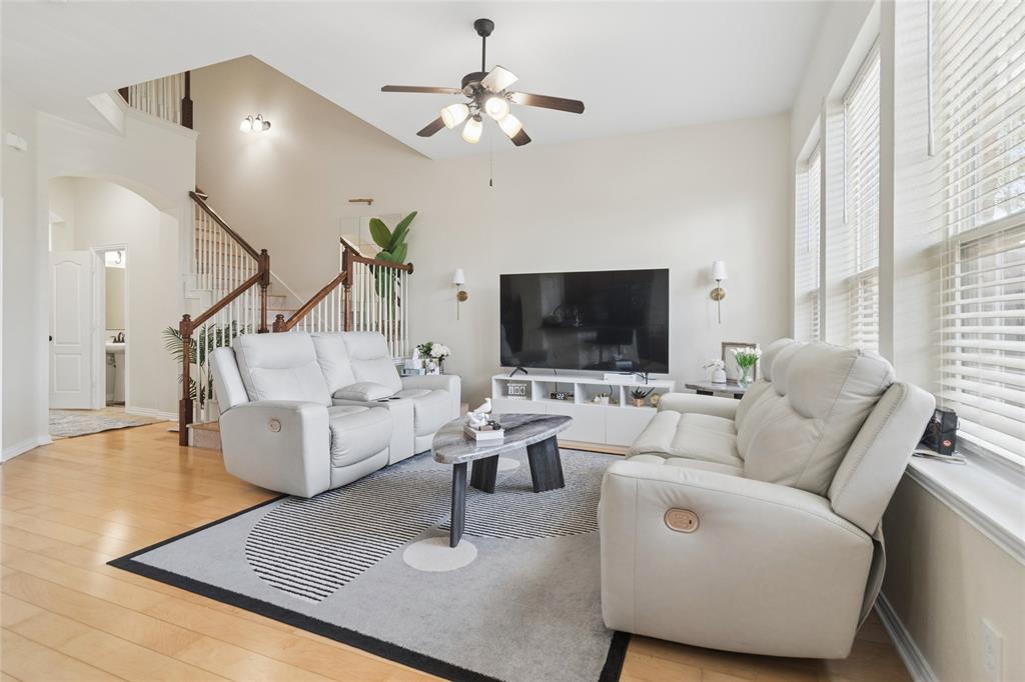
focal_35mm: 16
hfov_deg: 95.0
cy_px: 341
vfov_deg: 72.0
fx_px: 470
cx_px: 512
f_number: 8
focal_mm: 11
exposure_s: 1/15
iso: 250
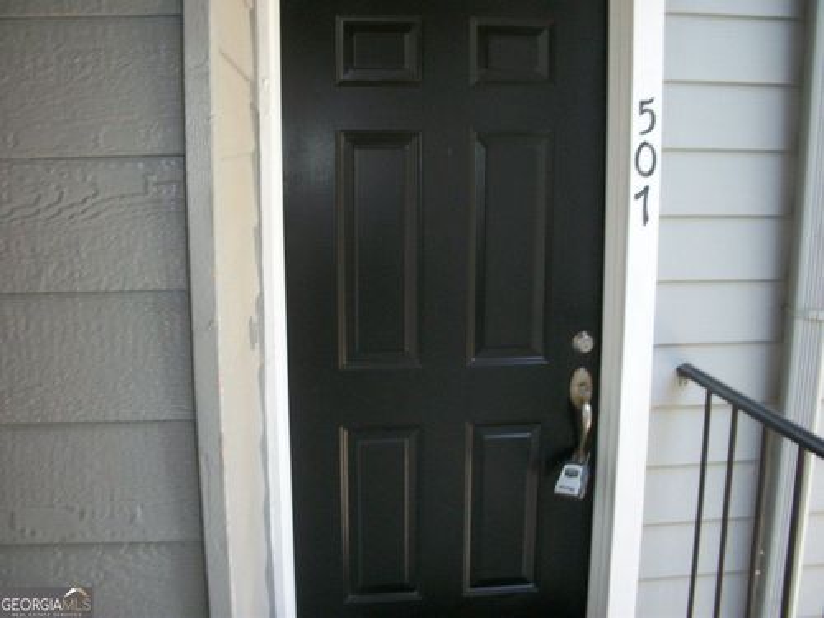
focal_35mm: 35
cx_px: 412
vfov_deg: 40.7
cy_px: 309
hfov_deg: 52.6
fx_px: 833
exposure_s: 1/50
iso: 160
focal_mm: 6.3
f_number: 3.1
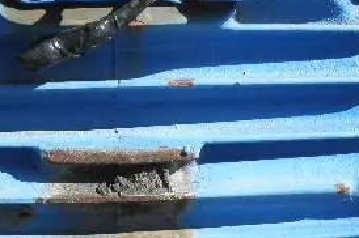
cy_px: 99
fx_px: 1066
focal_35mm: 107
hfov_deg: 19.0
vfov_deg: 12.8
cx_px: 96
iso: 64
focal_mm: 7.9
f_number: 3.4
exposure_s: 1/640
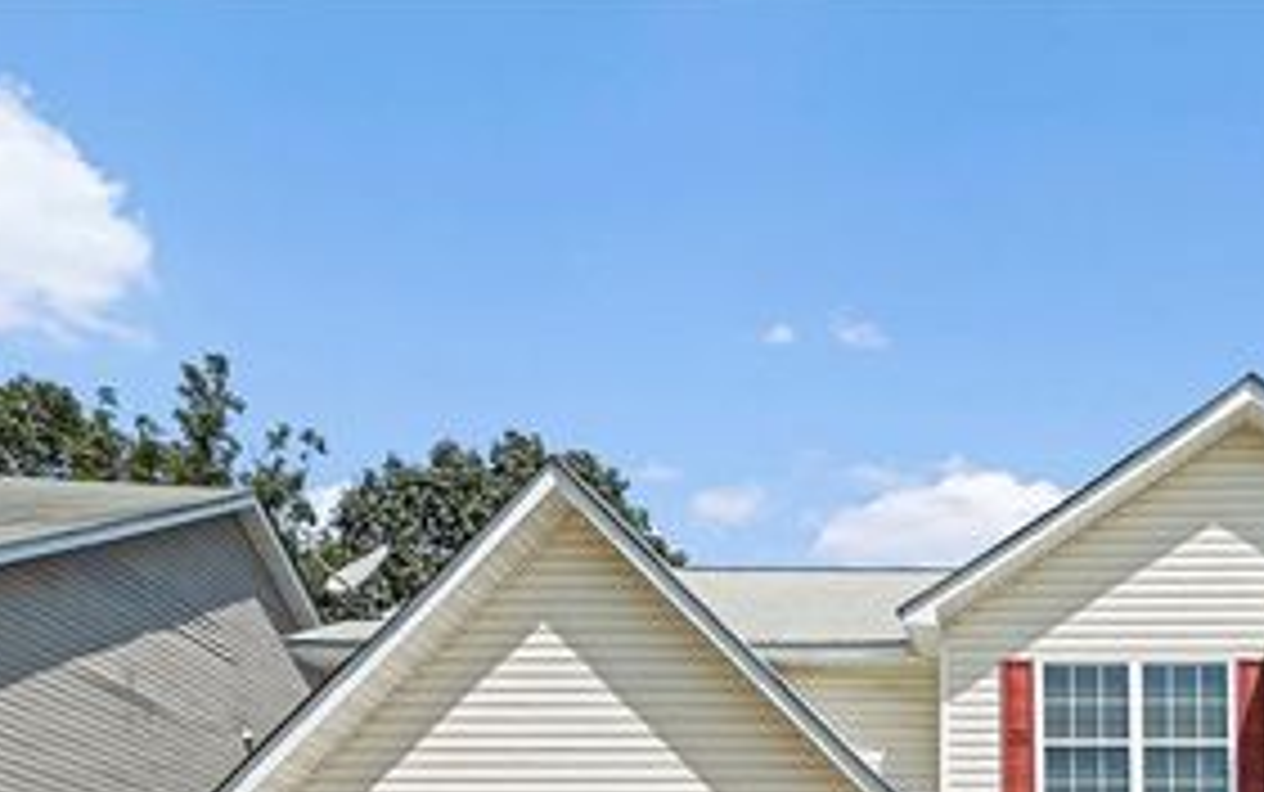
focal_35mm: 29
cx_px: 1089
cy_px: 731
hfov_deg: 57.4
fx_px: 1000
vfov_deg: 39.7
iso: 640
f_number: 8
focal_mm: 16
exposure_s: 1/3200
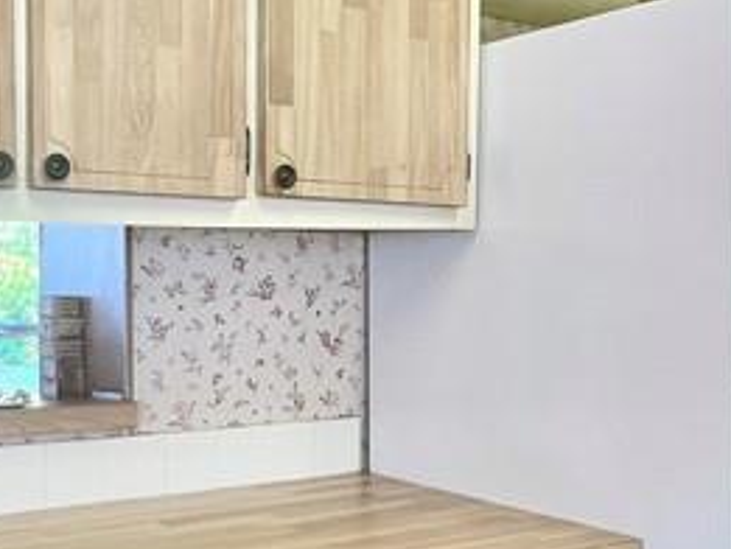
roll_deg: -0.7
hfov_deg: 37.3
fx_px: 1077
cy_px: 356
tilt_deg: -4.4
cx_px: 294
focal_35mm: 51
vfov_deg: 28.4
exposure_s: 1/120
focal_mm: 1.57
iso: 125
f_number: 1.8
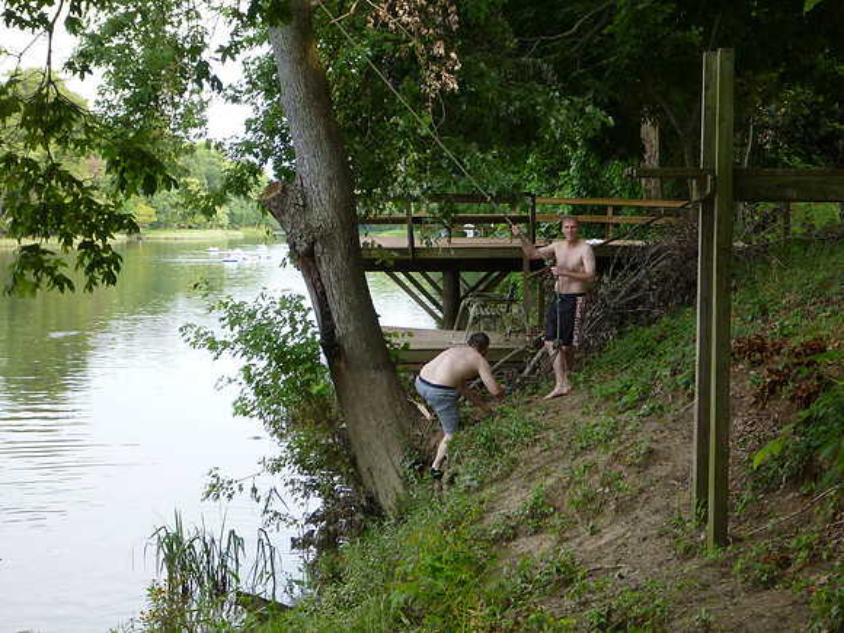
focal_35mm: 62
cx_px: 422
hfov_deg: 31.2
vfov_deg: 23.7
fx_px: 1512
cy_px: 316
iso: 160
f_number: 5.2
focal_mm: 11
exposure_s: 1/80
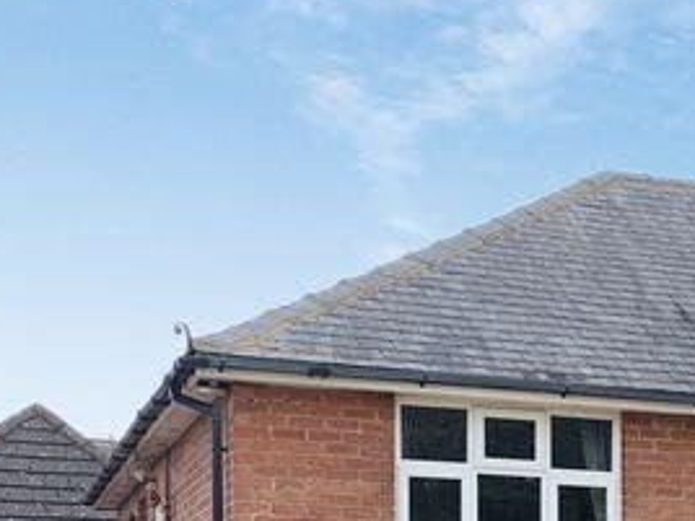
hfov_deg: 20.8
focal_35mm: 88
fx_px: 1767
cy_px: 710
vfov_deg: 15.8
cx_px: 835
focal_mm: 8.72
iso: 50
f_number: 2
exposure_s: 1/393
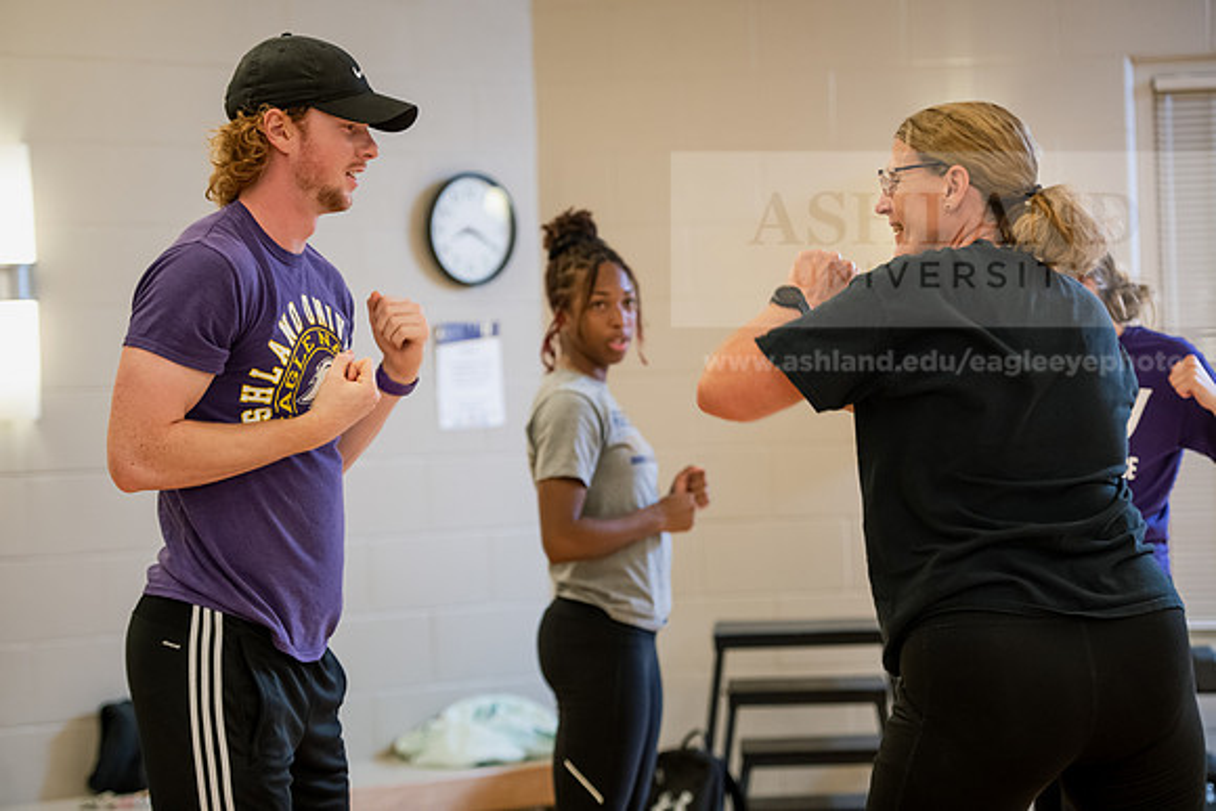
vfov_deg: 13.4
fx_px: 3446
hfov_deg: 20.0
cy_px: 406
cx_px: 608
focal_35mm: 102
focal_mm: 102
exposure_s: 1/200
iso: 1250
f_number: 3.2
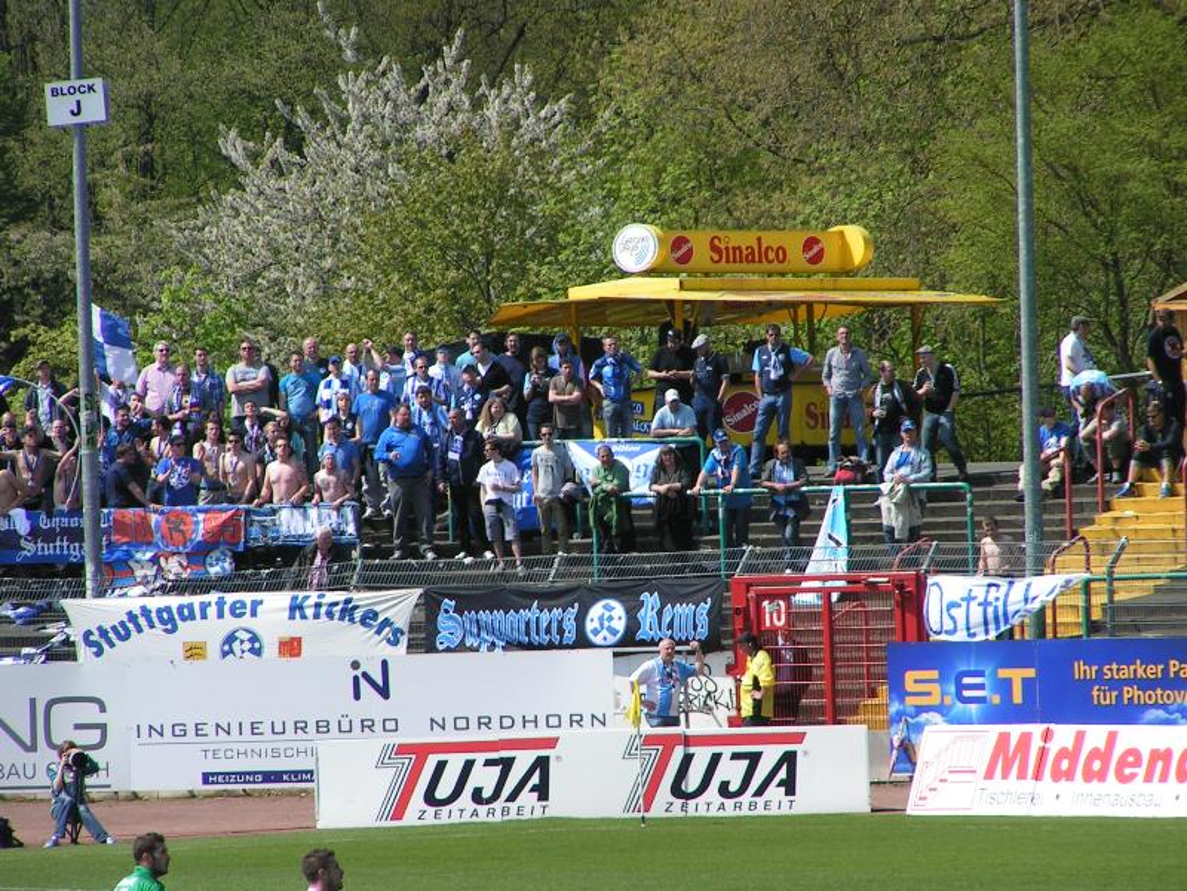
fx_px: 13030
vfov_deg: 3.9
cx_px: 594
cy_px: 446
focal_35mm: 380
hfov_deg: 5.2
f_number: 5
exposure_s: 1/640
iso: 50
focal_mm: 58
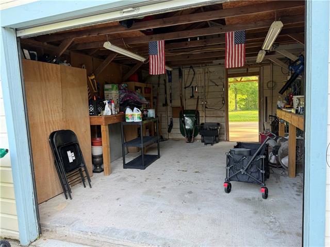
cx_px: 165
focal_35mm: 24
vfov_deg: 56.8
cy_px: 124
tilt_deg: -6.1
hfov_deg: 71.6
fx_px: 229
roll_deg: +3.5
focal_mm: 6.76
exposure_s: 1/121
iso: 125
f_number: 1.78
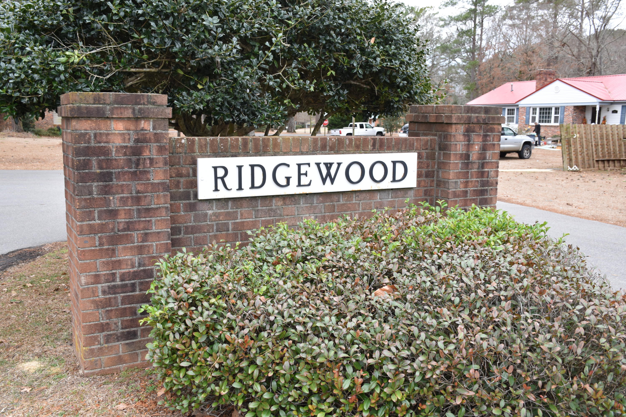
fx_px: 600
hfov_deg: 55.1
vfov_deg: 38.4
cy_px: 208
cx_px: 313
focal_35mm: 34
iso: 400
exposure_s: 1/160
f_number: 6.3
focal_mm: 23
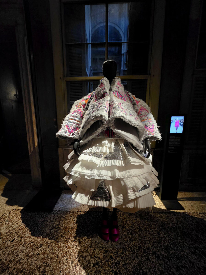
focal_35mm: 13
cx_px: 103
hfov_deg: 89.9
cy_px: 138
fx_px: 103
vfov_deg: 106.2
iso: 800
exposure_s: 1/32.1
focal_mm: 2.2
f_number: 1.9
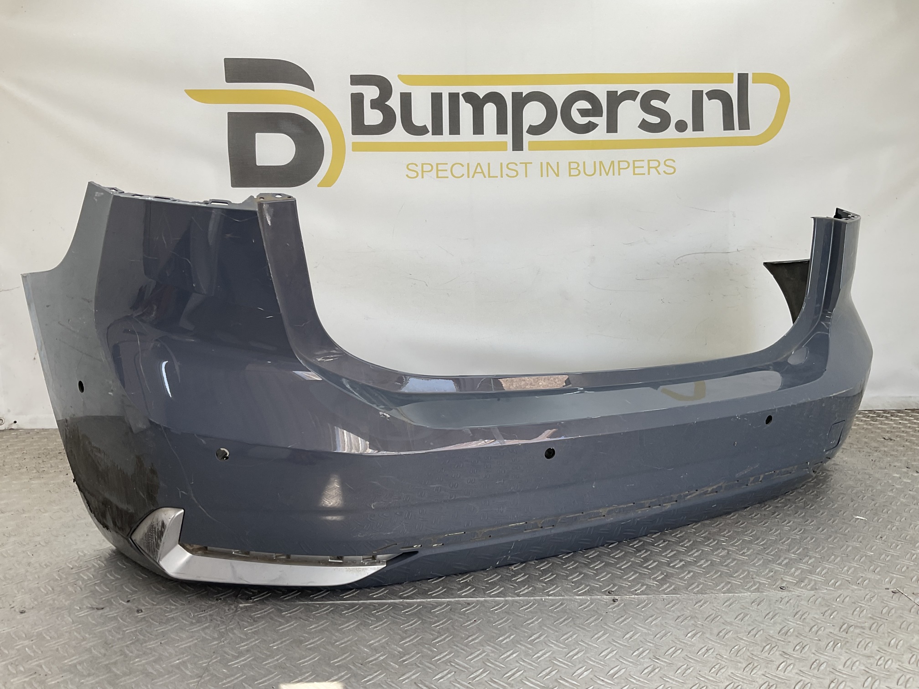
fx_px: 770
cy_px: 344
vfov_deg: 48.2
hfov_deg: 61.7
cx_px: 460
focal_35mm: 29
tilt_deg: -8.4
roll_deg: +0.4
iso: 16
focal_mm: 3
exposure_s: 1/136
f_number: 1.8
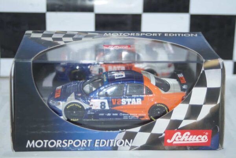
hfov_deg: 27.0
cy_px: 79
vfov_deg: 18.2
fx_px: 492
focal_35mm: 75
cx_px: 118
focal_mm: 50
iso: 320
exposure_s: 1/80
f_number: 4.5
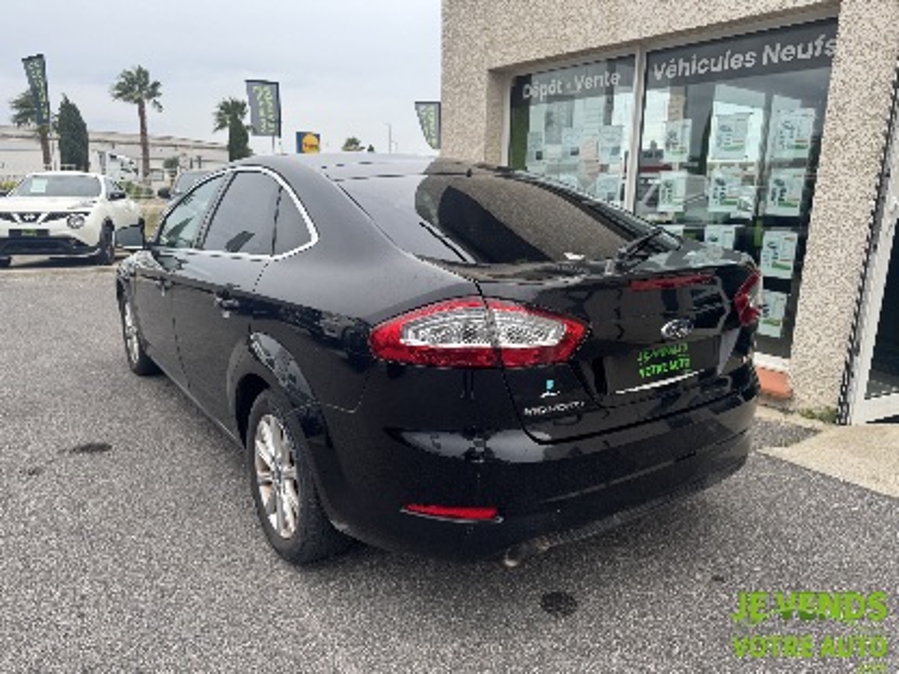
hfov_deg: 71.6
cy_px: 337
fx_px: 623
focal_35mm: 24
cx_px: 450
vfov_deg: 56.8
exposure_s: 1/864
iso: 80
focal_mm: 6.76
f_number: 1.78
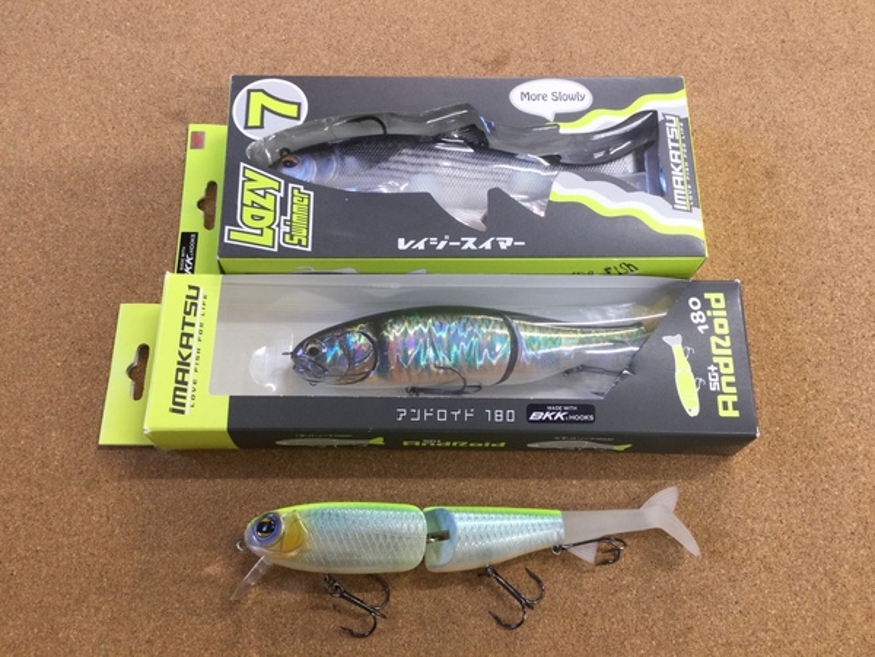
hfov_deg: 58.4
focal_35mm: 31
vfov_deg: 45.4
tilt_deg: -71.4
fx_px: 784
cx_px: 438
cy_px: 328
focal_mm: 3.3
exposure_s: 1/30
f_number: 2.4
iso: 50
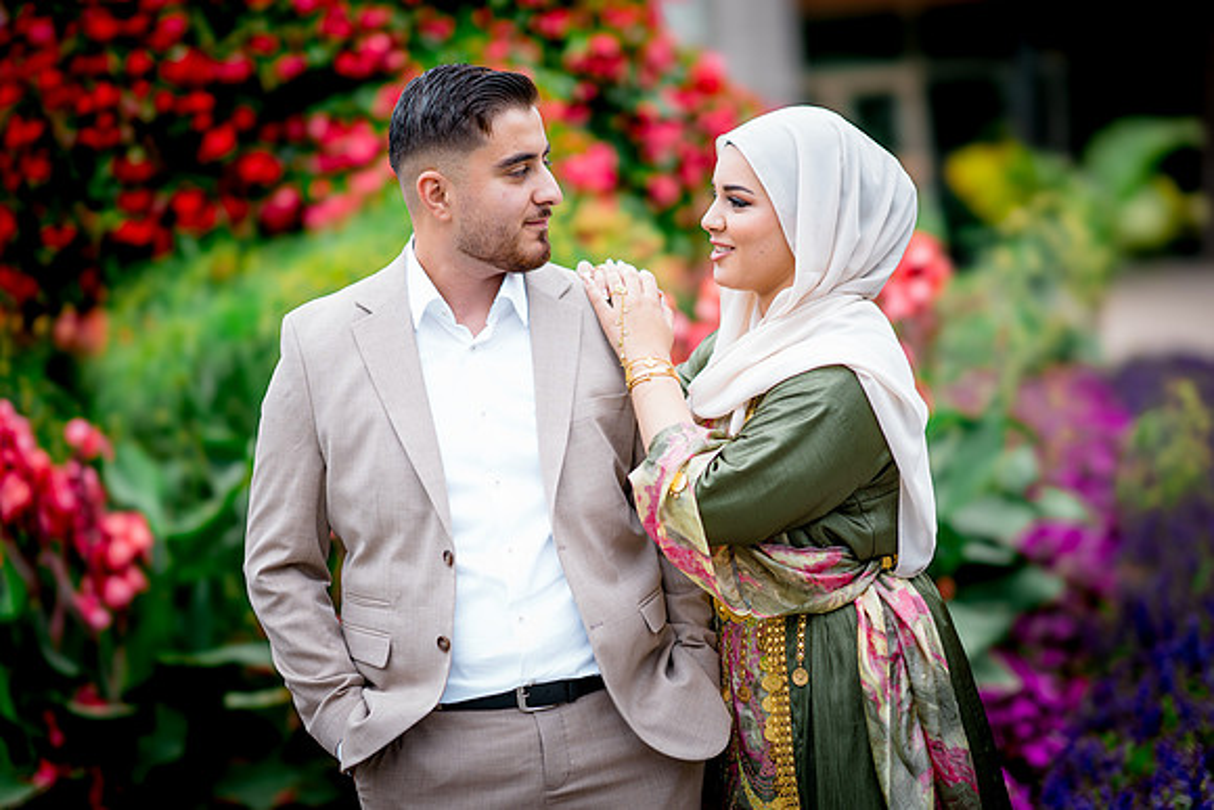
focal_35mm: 96
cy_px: 405
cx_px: 607
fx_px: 3242
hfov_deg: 21.2
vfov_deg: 14.2
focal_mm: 85
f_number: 1.4
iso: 100
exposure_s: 1/1600
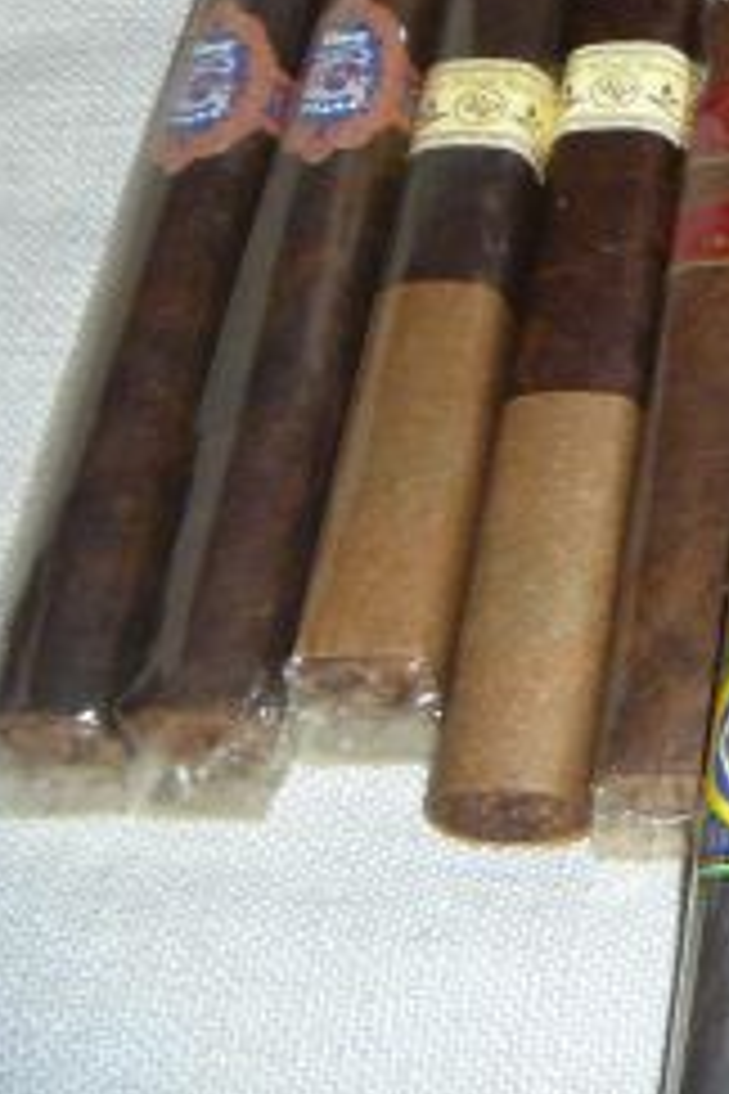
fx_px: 2916
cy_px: 117
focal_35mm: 96
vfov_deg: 20.8
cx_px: 1418
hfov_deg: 12.6
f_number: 3.5
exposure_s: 1/30
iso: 125
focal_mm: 6.3
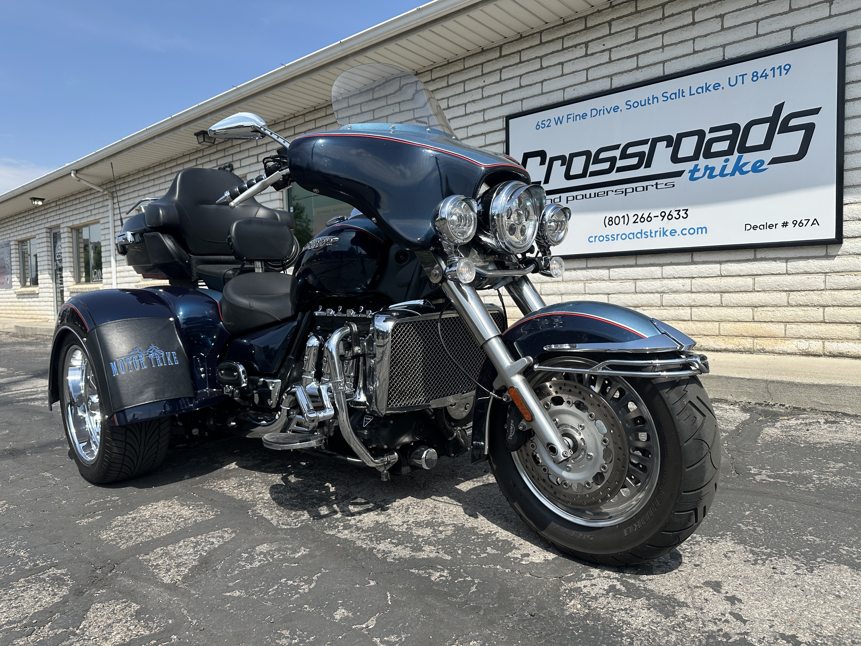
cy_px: 323
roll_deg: +0.6
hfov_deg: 71.6
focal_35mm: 24
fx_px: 597
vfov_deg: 56.8
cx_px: 430
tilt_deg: -3.4
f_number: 1.78
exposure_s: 1/3717
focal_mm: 6.86
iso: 80
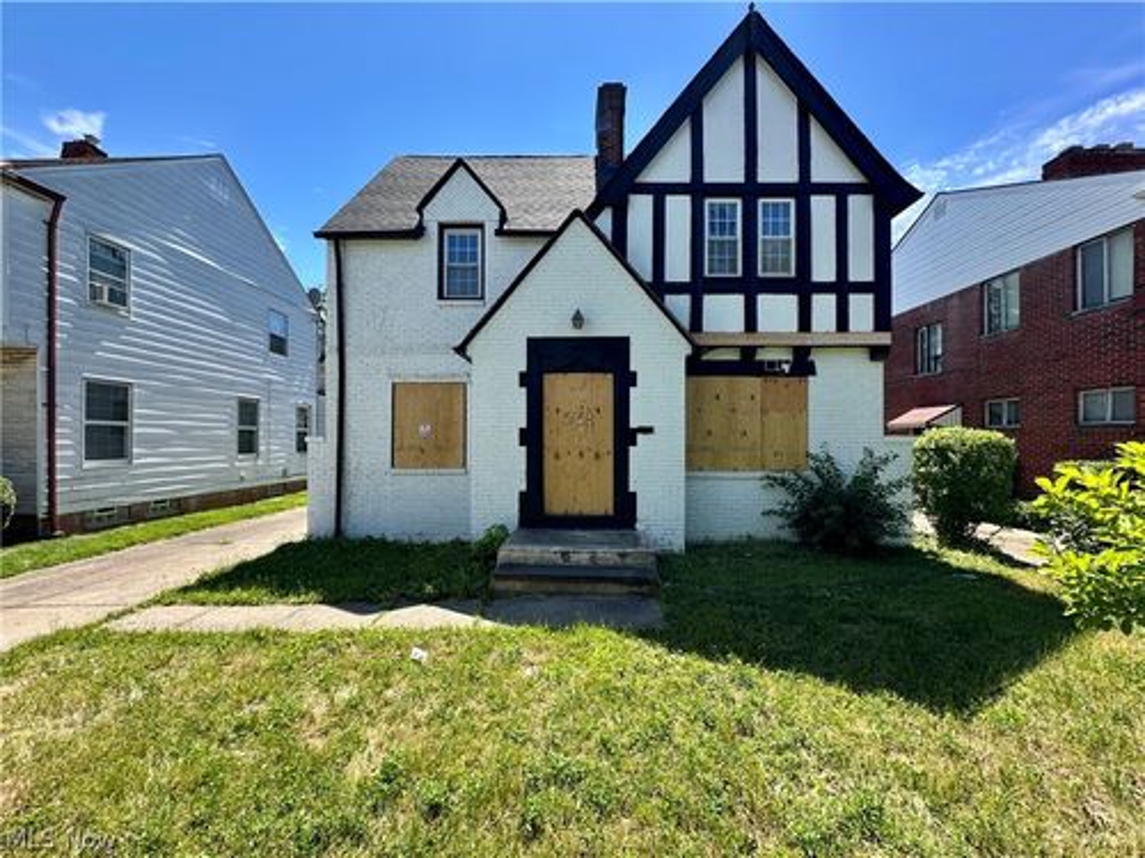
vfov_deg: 85.7
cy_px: 429
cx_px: 572
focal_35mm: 14
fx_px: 463
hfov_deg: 102.1
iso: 40
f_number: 2.2
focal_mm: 2.22
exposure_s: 1/540
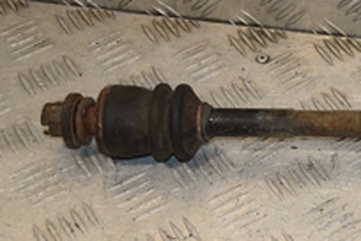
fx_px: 1179
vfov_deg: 11.7
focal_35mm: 118
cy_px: 108
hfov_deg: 15.9
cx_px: 552
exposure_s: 1/200
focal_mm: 25
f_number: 7.1
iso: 800
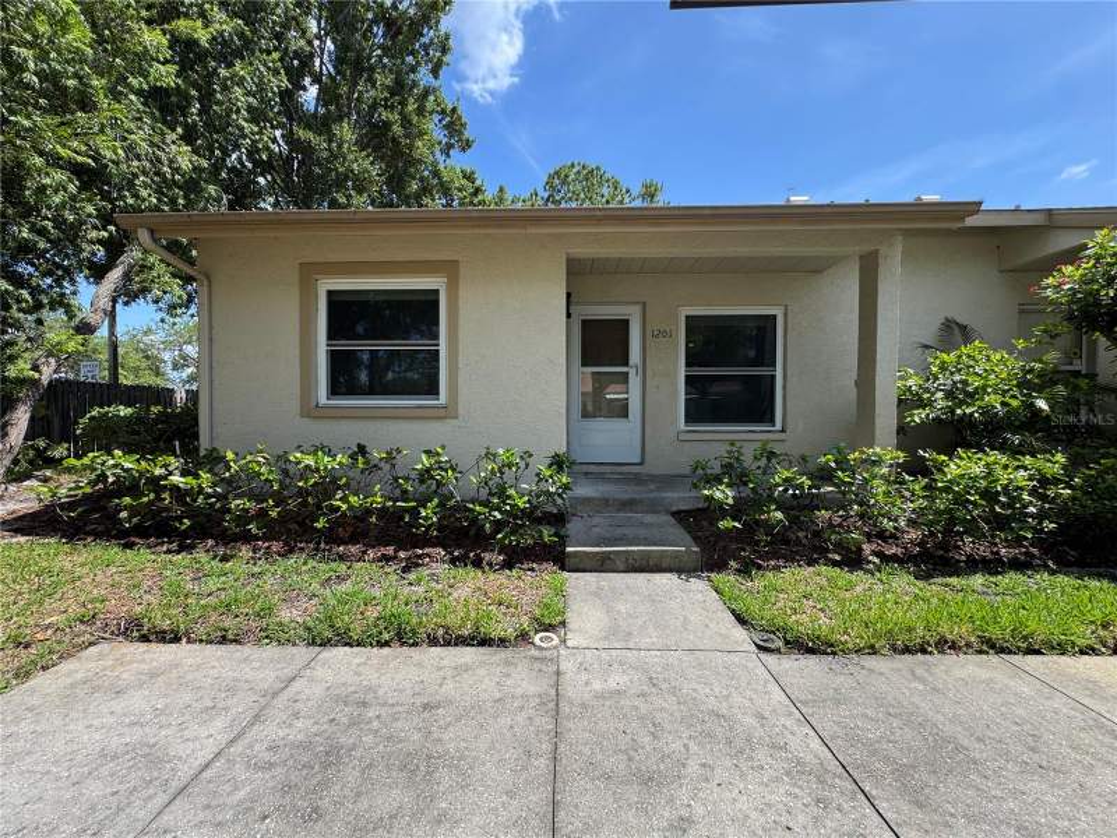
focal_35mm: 14
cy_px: 419
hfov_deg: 102.1
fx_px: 452
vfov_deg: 85.7
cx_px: 558
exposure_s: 1/482
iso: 40
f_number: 2.2
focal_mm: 2.22
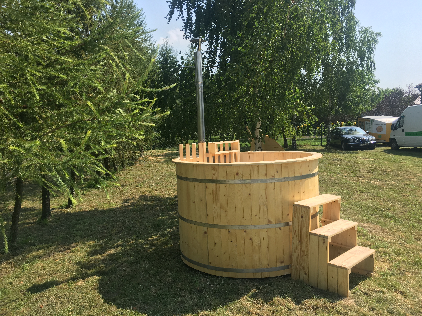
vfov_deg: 48.2
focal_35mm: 29
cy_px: 158
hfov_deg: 61.7
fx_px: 354
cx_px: 211
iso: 25
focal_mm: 4.15
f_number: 2.2
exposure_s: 1/1054
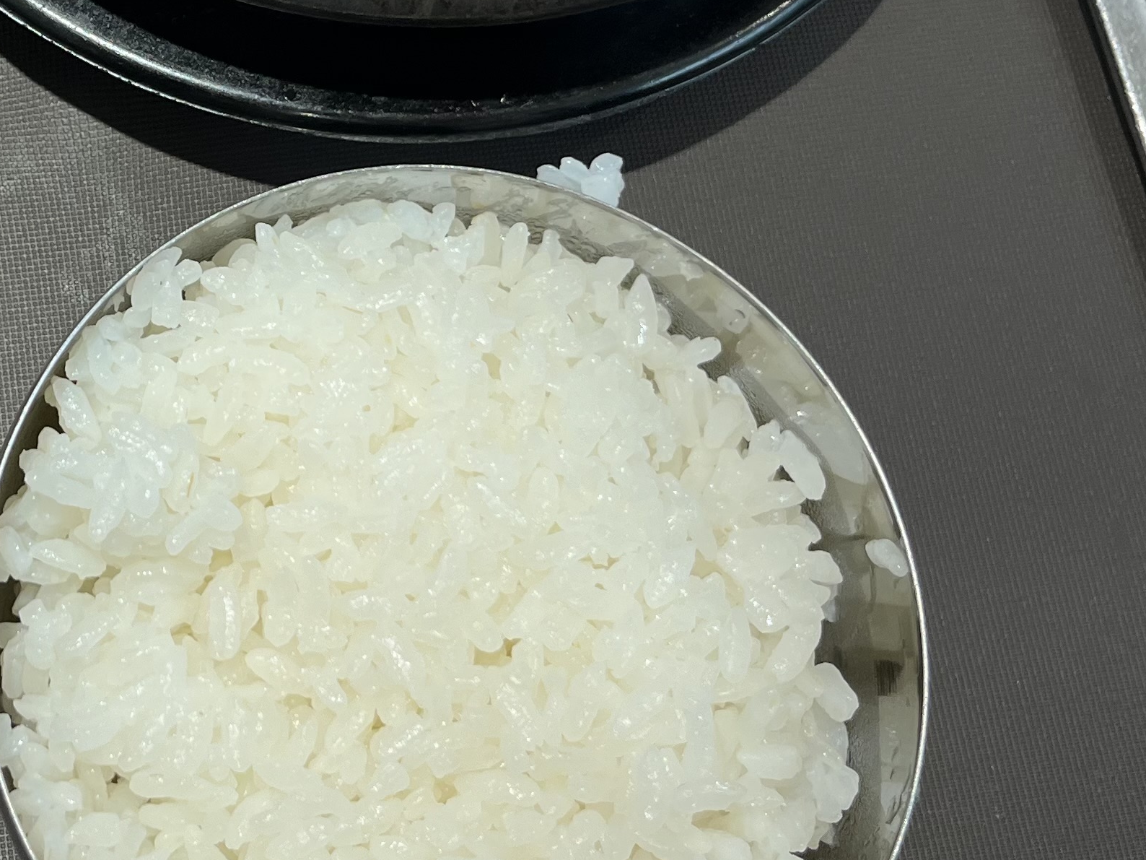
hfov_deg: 27.9
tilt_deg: -69.9
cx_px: 38
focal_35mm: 66
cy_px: 67
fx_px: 2185
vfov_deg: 21.7
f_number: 1.6
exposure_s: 1/121
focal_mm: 5.1
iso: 64
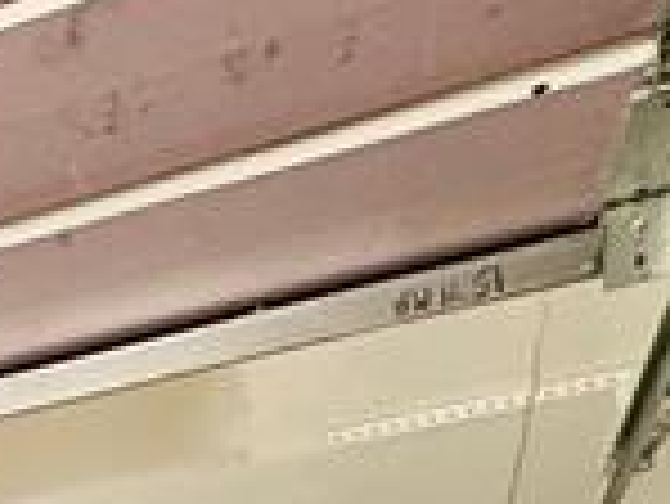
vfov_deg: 11.6
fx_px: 1860
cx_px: -931
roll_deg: -1.3
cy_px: 1330
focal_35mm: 96
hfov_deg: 14.1
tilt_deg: -0.2
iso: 40
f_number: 2.2
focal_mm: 2.22
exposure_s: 1/145
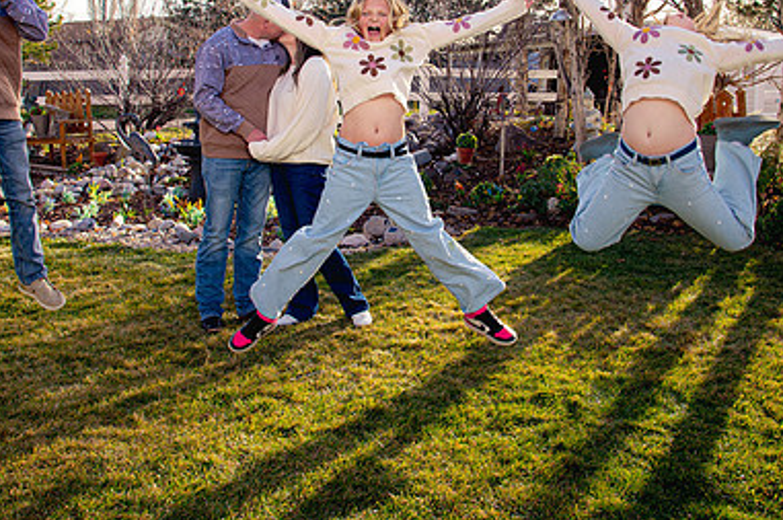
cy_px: 145
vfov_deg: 32.8
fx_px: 869
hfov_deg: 48.5
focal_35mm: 40
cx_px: 368
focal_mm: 24
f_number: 8
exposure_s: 1/250
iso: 500
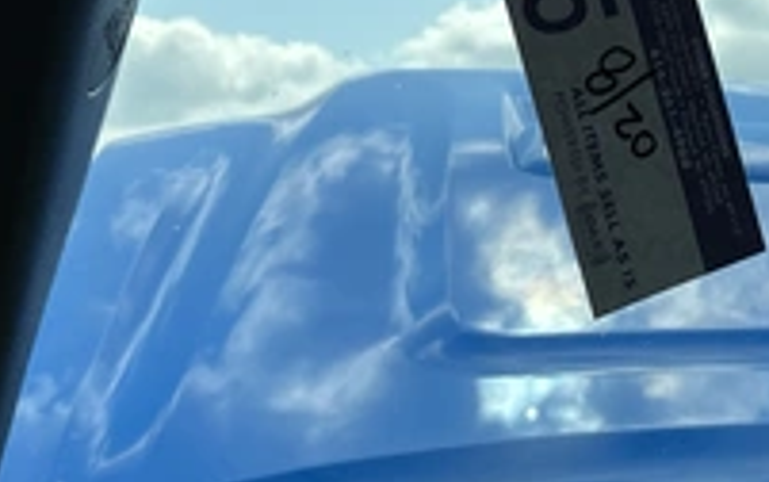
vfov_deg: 21.0
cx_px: 562
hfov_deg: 33.9
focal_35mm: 59
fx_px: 1238
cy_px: -38
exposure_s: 1/1848
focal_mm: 3
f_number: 1.8
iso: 25
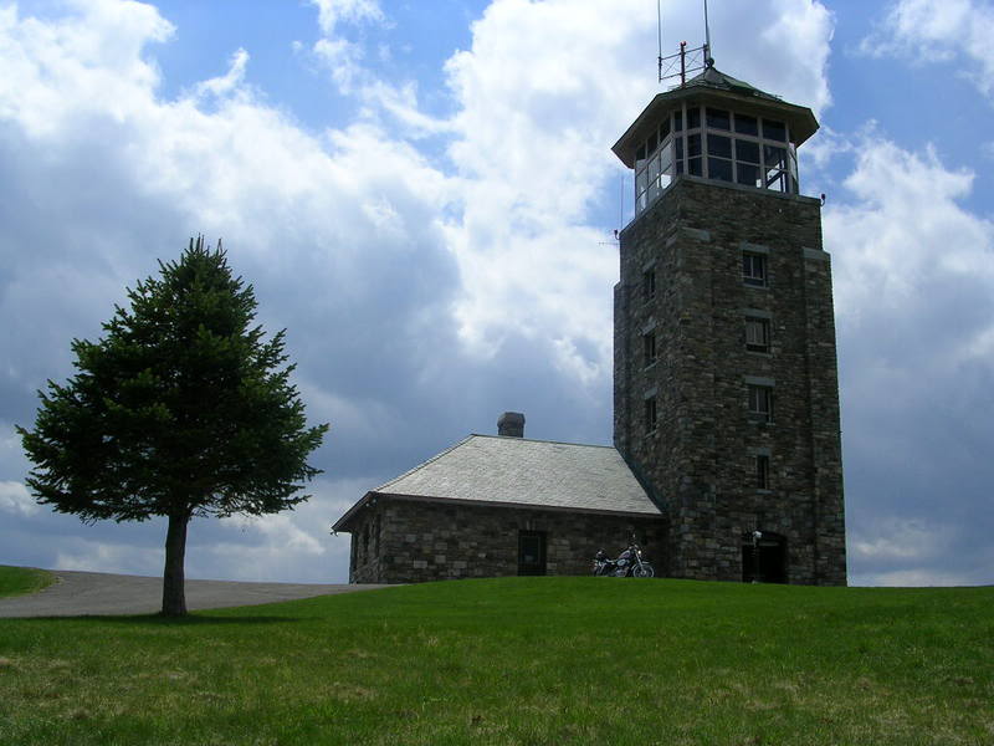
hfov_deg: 49.0
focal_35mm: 38
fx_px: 1091
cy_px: 373
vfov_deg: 37.7
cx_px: 497
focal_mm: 5.8
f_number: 5.6
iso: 50
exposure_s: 1/717
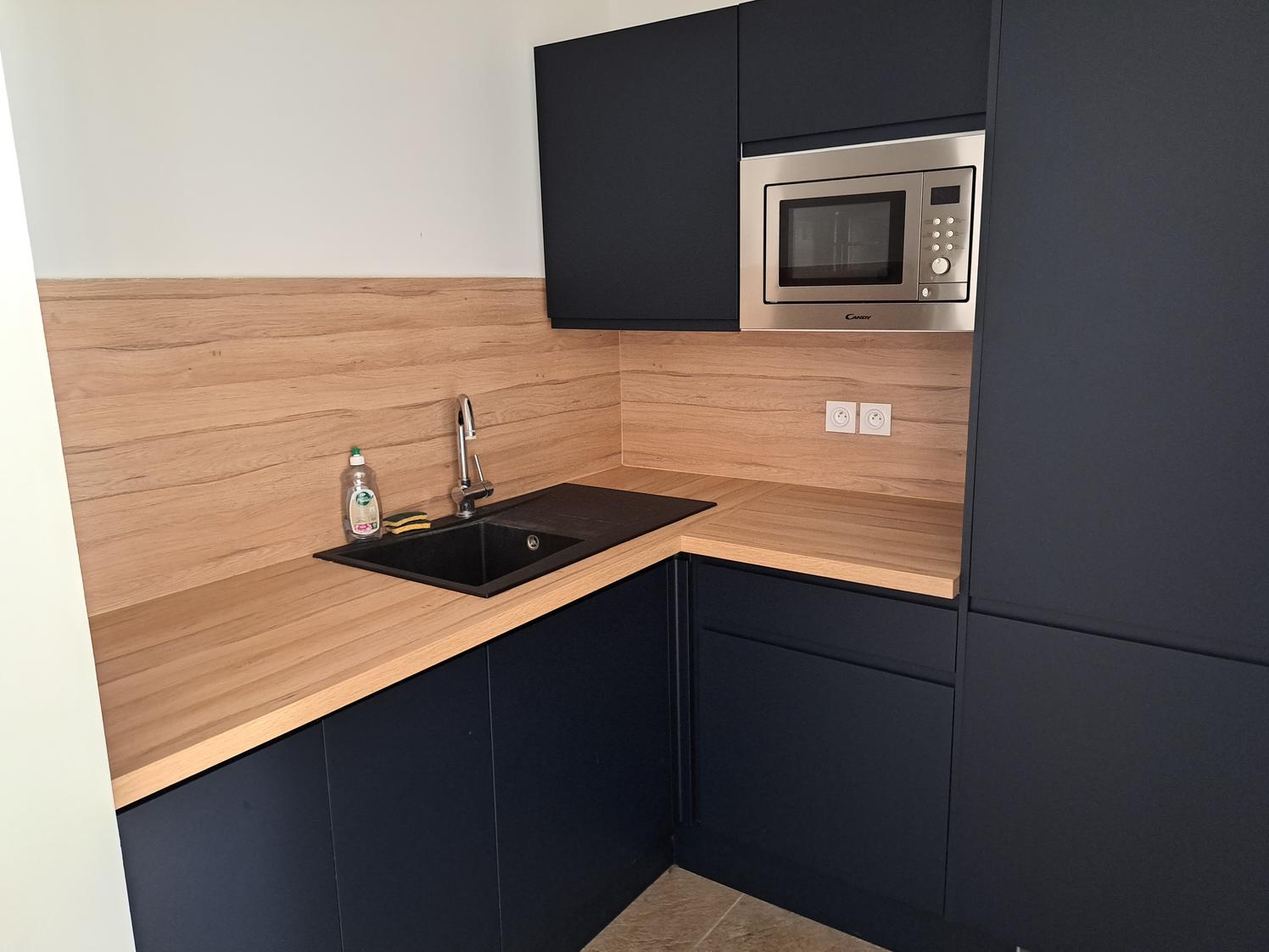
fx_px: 880
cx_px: 634
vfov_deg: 56.8
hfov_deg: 71.6
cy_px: 476
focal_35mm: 24
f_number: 1.8
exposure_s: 1/20
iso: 500
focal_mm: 5.23
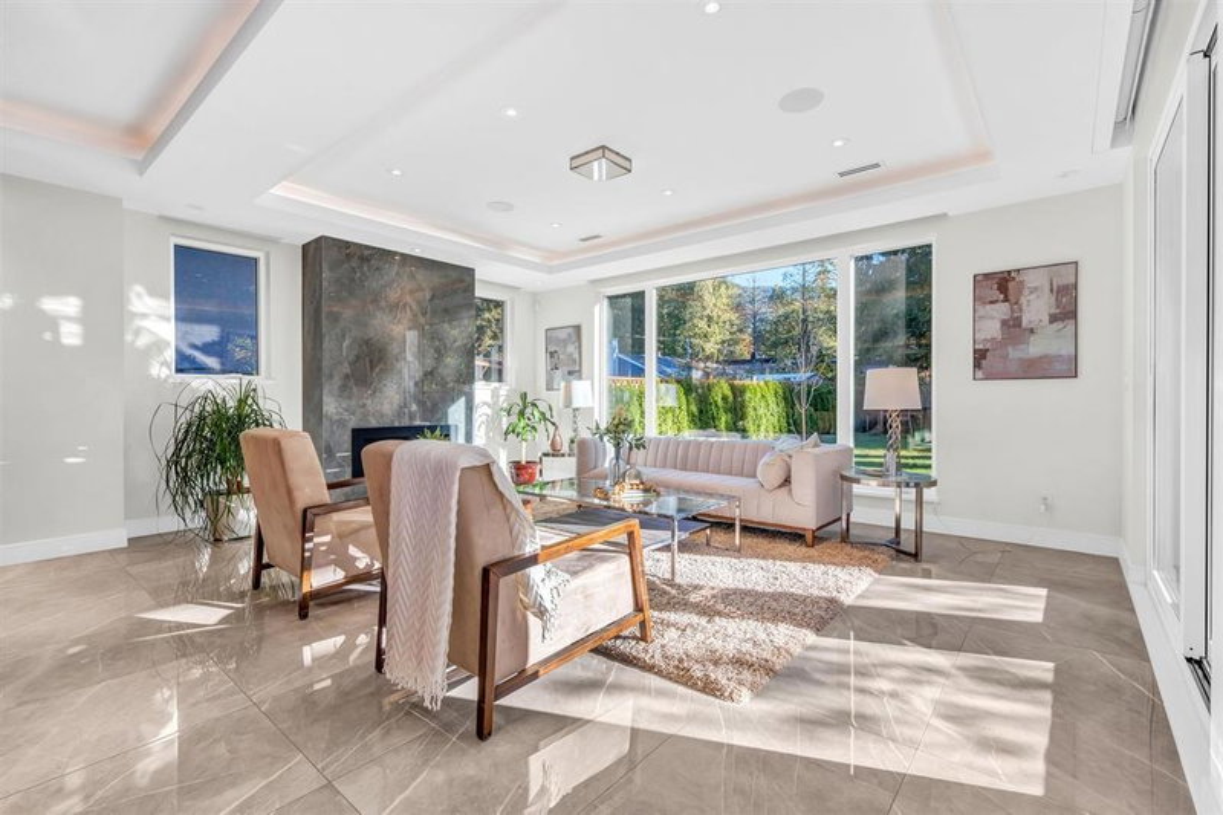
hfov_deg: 96.7
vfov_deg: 73.7
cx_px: 612
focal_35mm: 16
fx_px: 543
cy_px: 408
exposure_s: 1/160
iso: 1000
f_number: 8
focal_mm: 16
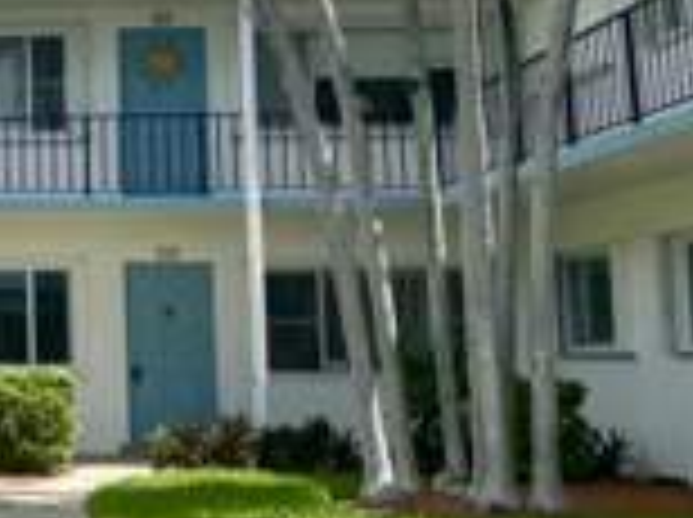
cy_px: 115
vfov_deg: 18.0
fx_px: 1619
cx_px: -230
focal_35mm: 81
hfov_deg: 21.6
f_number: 1.6
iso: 32
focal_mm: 4.2
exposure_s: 1/3509
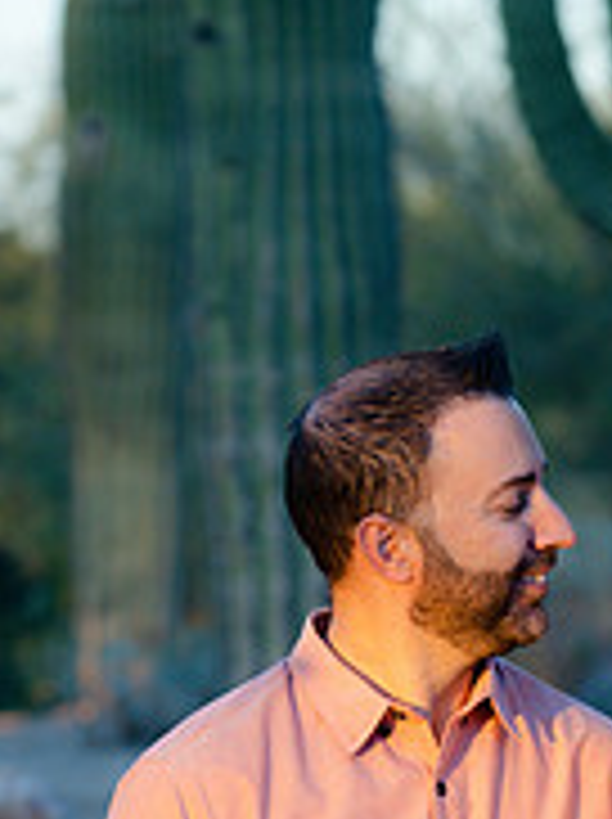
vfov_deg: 7.5
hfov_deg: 5.6
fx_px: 6238
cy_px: 824
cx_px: 490
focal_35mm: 264
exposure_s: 1/250
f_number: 4
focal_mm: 111
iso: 320
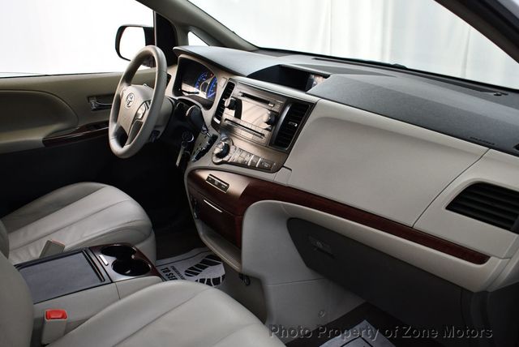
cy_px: 174
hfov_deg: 53.1
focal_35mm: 36
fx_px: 519
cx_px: 260
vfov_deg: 36.9
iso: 900
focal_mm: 18
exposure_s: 1/125
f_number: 3.5
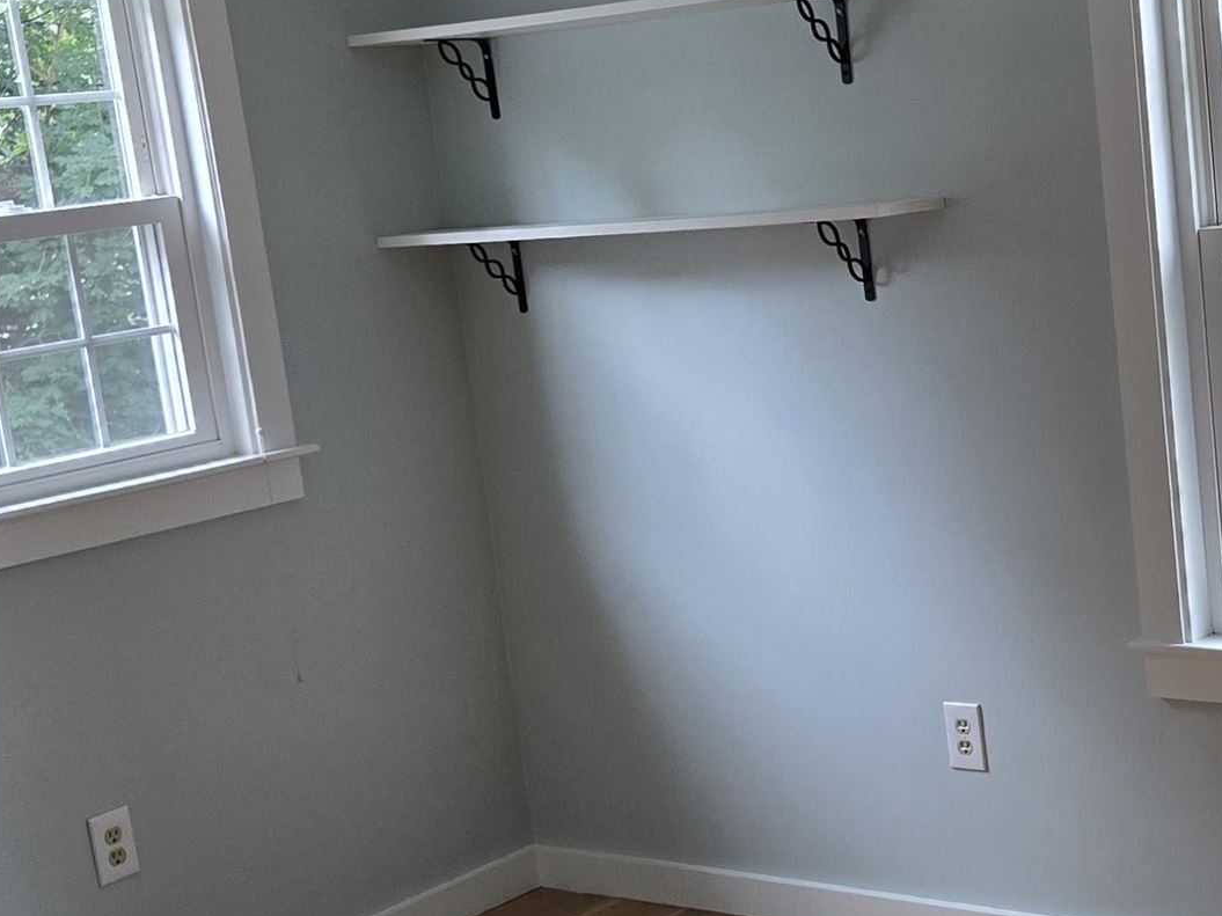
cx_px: 1003
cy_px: 541
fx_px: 2365
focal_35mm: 67
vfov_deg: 21.9
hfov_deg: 28.3
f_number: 1.8
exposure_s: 1/180
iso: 125
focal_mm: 5.4
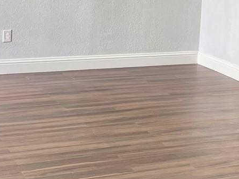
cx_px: 427
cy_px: -86
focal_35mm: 114
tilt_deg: +0.4
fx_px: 787
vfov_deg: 12.4
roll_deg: -2.8
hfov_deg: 15.0
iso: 64
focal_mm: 5.1
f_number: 1.6
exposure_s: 1/60
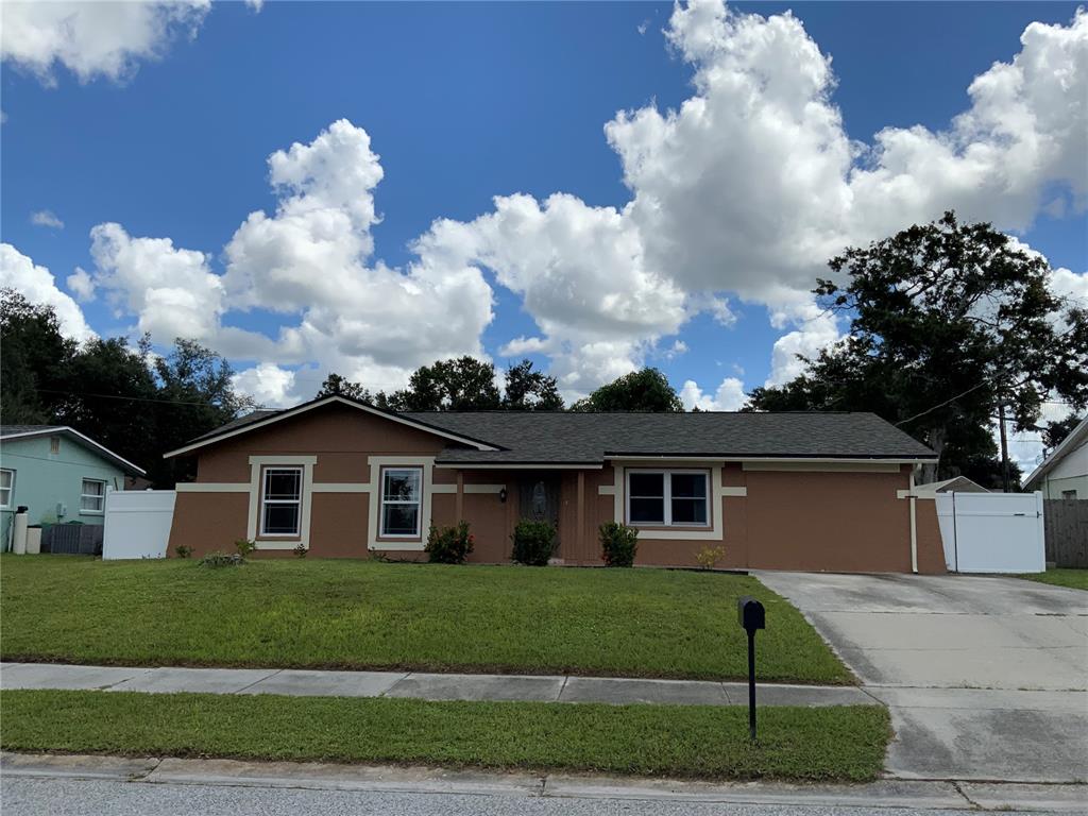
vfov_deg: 48.2
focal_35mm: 29
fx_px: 911
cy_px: 408
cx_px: 544
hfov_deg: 61.7
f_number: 1.8
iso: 20
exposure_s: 1/3788
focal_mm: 3
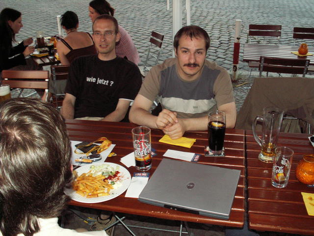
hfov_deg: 52.6
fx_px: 317
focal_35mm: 35
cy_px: 118
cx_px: 157
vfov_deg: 40.7
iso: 160
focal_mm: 5.86
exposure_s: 1/40
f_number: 2.8
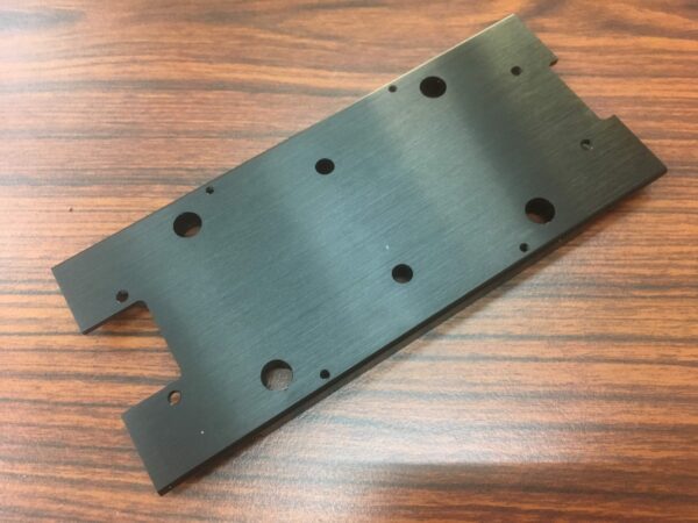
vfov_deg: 48.2
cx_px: 349
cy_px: 262
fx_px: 585
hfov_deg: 61.7
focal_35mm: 29
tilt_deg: -65.8
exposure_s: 1/15
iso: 200
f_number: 2.2
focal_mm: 4.15
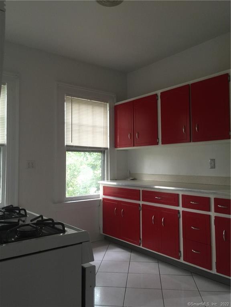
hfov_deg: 48.2
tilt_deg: +3.1
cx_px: 116
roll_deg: +0.3
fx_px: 258
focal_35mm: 29
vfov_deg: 61.7
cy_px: 154
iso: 50
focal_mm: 4.15
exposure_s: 1/15
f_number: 2.2
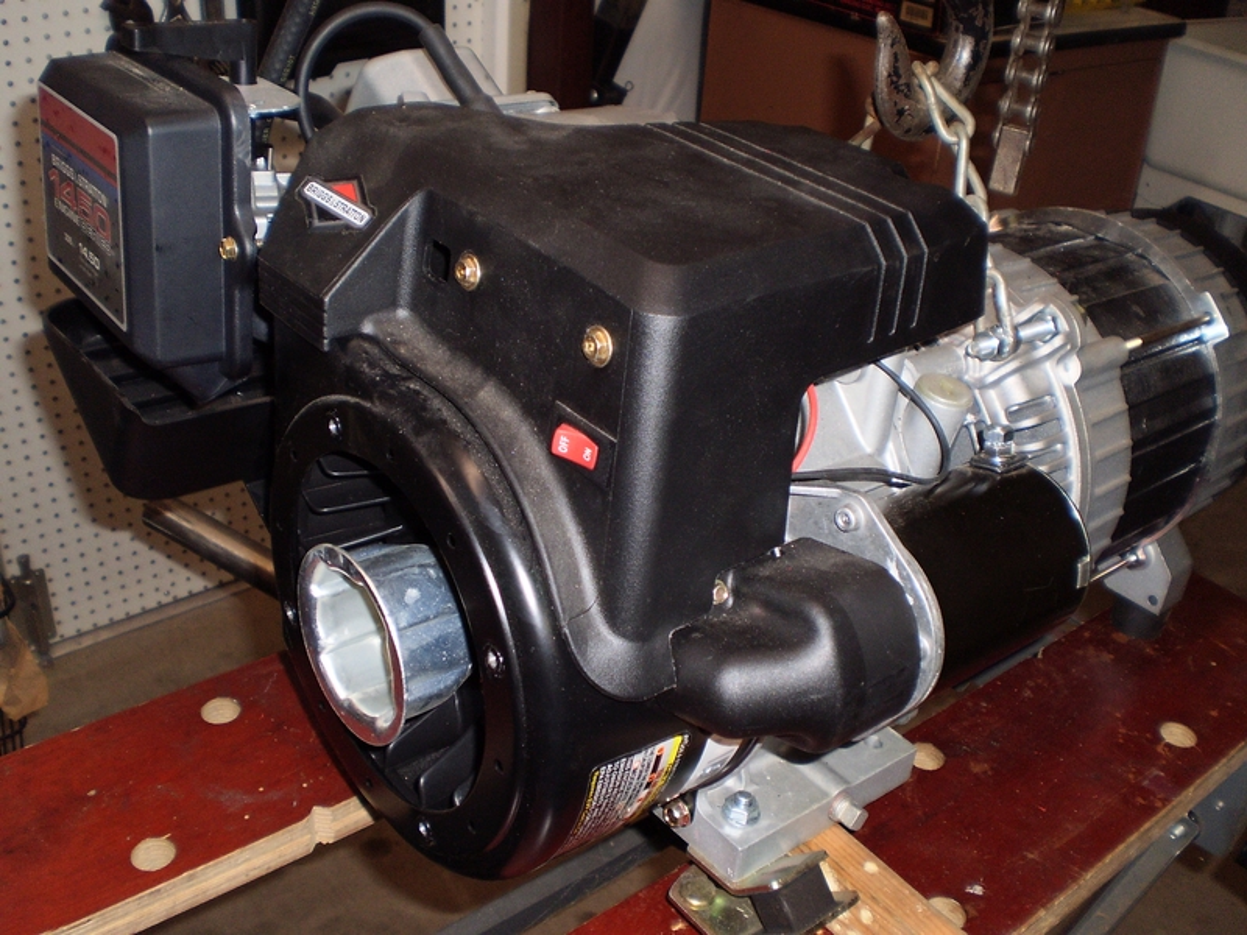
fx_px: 1297
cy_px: 468
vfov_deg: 39.7
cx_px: 624
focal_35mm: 36
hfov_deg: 51.4
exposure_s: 1/30
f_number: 3.1
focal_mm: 6.3
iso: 125
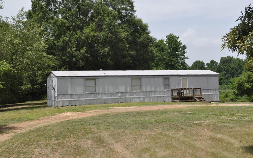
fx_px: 338
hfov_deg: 41.1
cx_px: 127
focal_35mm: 49
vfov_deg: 26.3
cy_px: 78
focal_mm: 32
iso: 200
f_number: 9
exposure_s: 1/320
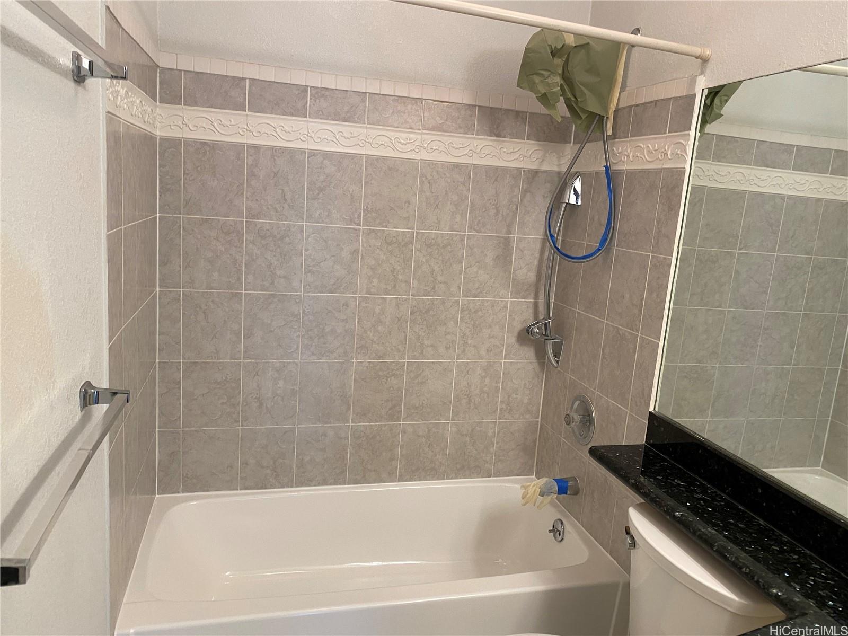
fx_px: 637
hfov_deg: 67.3
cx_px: 424
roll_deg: -5.0
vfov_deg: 53.1
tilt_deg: -12.3
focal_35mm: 26
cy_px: 318
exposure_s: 1/60
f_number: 1.8
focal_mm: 4.25
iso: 100
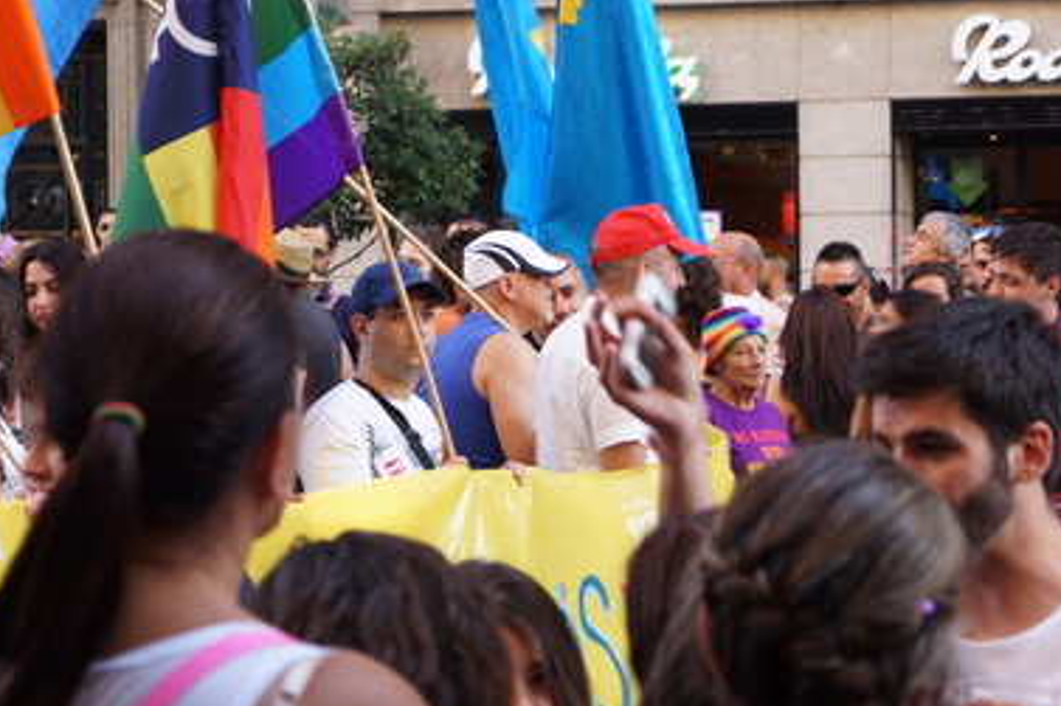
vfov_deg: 9.9
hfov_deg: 14.9
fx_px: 4060
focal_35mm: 138
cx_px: 450
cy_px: 295
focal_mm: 55
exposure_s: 1/50
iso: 200
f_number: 5.6
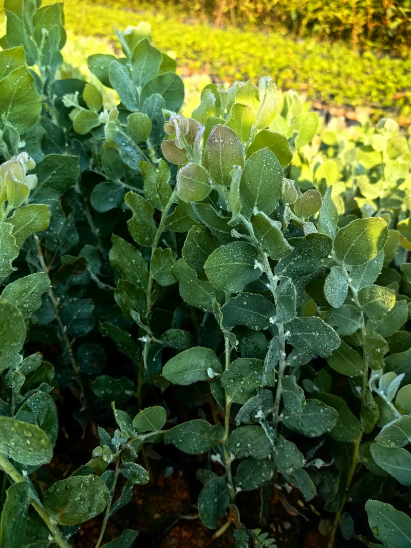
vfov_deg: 65.3
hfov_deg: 51.3
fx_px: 428
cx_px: 206
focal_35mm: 27
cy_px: 274
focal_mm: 5.75
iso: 50
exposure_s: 1/860
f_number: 2
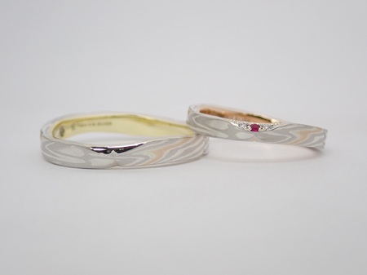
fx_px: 816
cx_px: 184
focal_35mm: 77
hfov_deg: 25.3
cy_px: 138
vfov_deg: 19.1
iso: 200
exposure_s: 1/80
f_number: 4.1
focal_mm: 13.65
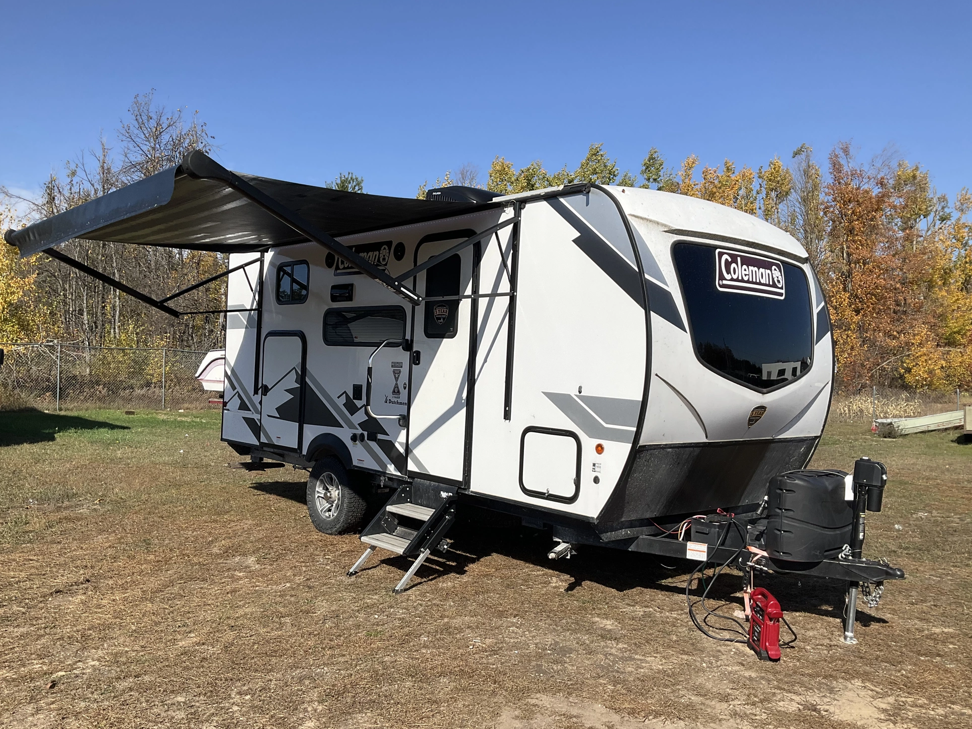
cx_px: 475
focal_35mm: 30
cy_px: 376
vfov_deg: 46.8
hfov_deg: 60.0
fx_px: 842
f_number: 1.8
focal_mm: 3
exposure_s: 1/2427
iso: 25
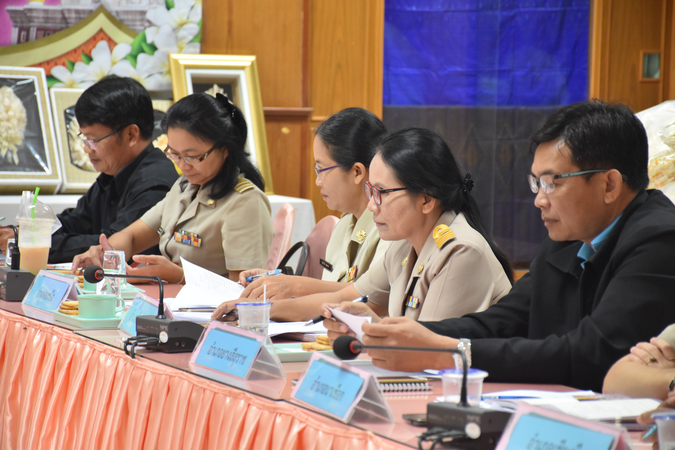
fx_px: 2812
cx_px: 338
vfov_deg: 9.1
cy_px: 225
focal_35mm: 150
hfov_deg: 13.7
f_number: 5.6
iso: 2000
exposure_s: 1/60
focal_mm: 100
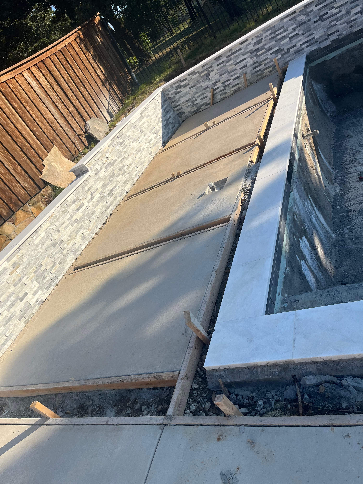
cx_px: 182
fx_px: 364
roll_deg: +32.9
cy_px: 242
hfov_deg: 53.1
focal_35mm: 26
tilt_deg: -27.8
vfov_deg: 67.3
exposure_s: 1/2967
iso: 50
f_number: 1.6
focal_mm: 5.1
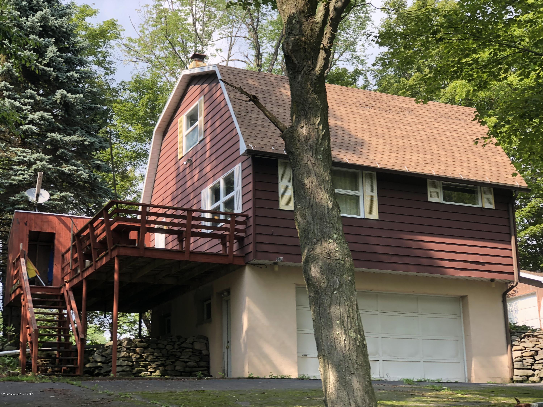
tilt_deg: +13.0
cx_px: 272
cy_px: 204
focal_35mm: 57
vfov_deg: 25.7
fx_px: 894
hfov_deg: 33.8
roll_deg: +0.5
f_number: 2.8
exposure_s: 1/164
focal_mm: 6.6
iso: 20
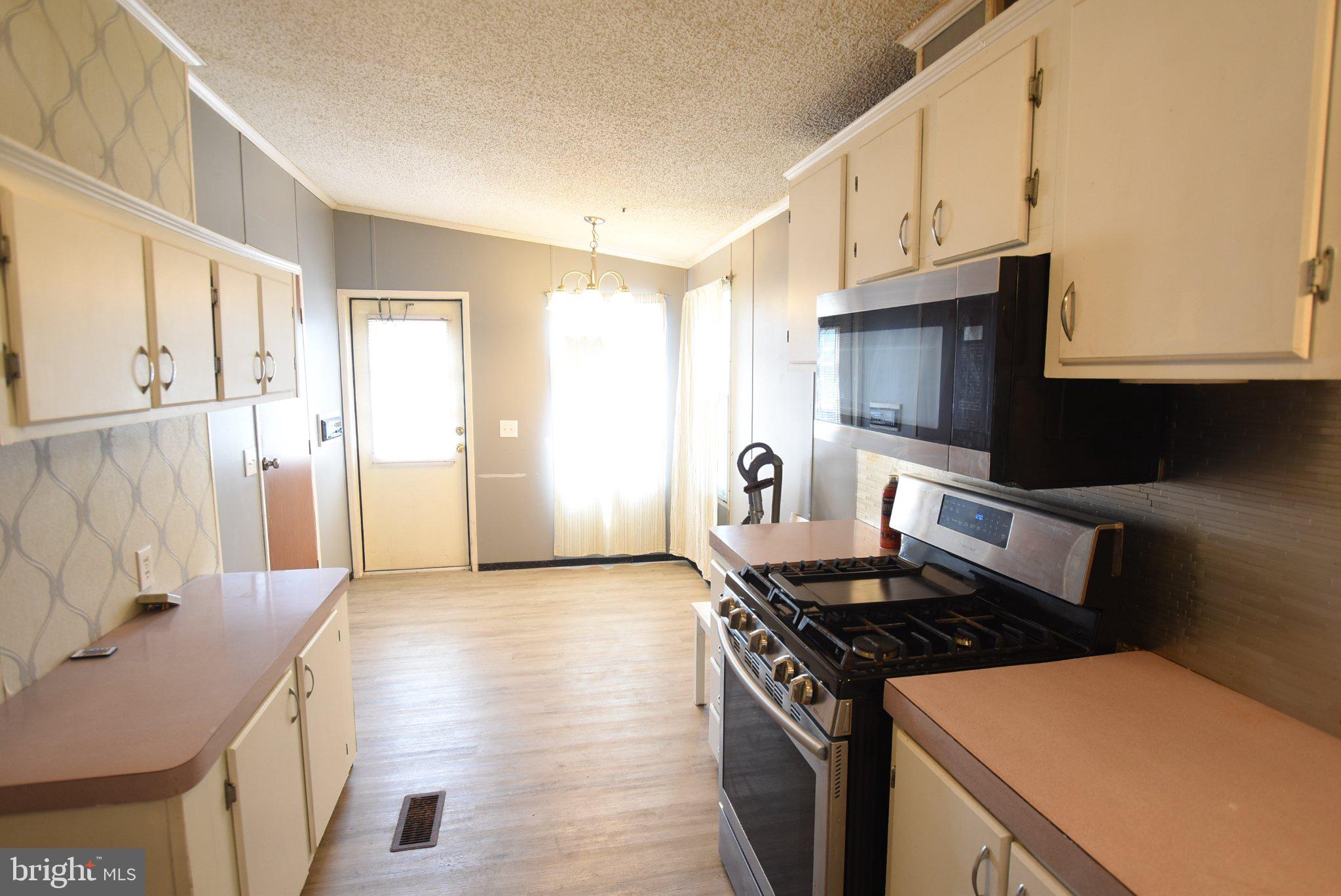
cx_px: 670
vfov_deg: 67.5
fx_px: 671
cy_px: 448
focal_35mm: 18
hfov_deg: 90.0
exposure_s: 1/30
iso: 400
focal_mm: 12
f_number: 4
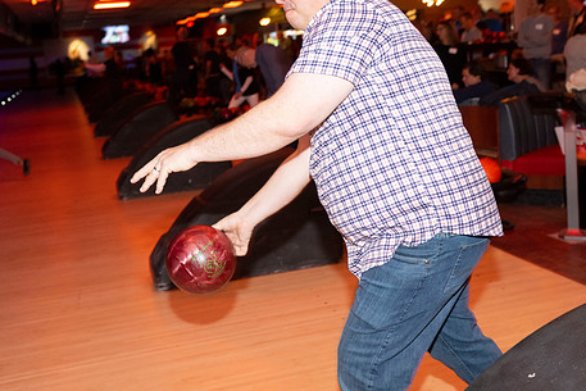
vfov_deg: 28.6
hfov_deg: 41.9
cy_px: 166
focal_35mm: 47
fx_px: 765
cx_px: 322
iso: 2000
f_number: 5.6
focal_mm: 37
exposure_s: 1/100
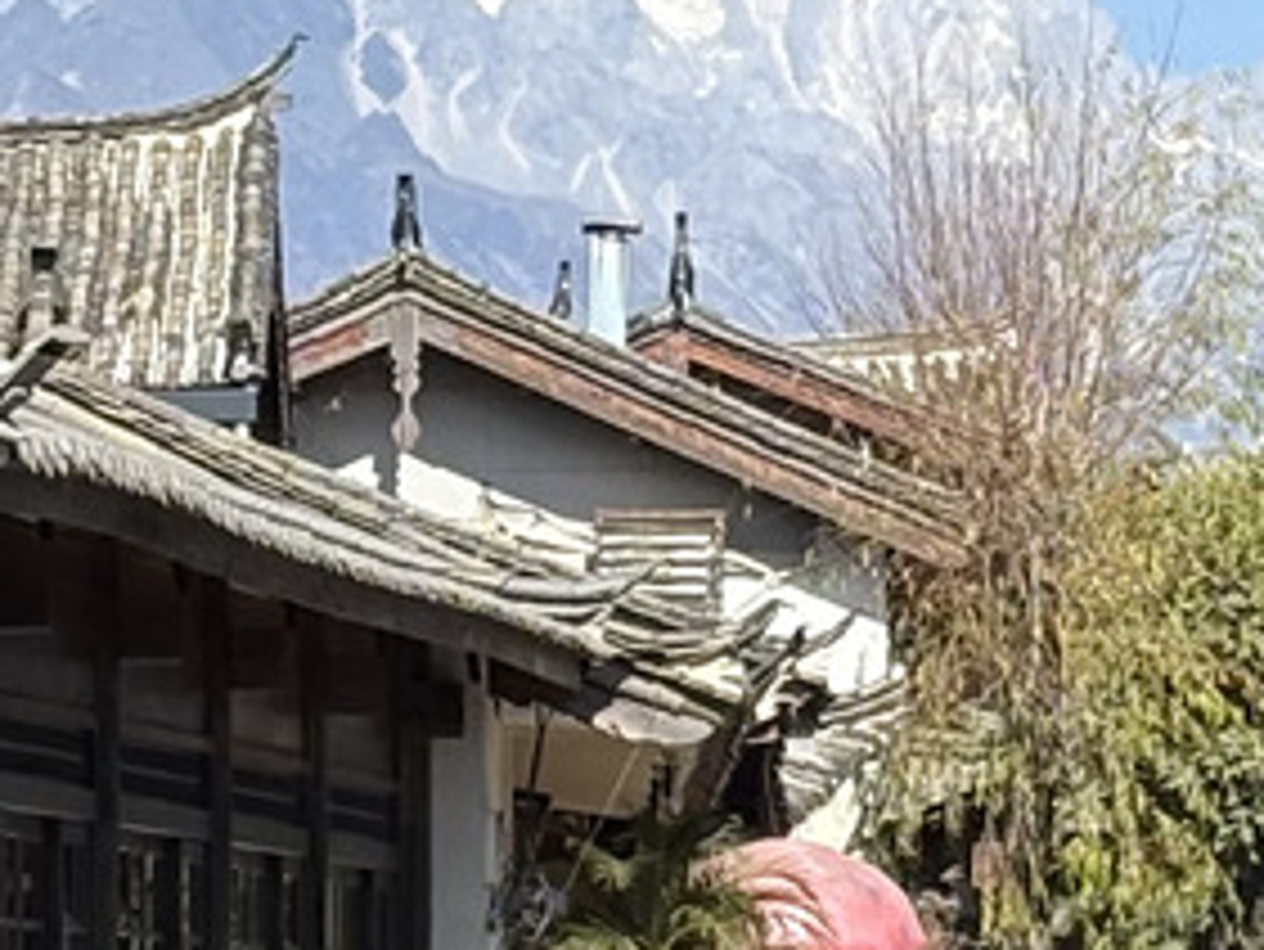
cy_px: 405
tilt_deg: +3.7
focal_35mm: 296
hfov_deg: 6.7
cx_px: 1282
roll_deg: +0.8
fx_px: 10813
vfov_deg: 5.0
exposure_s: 1/2451
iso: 32
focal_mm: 5.96
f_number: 1.6
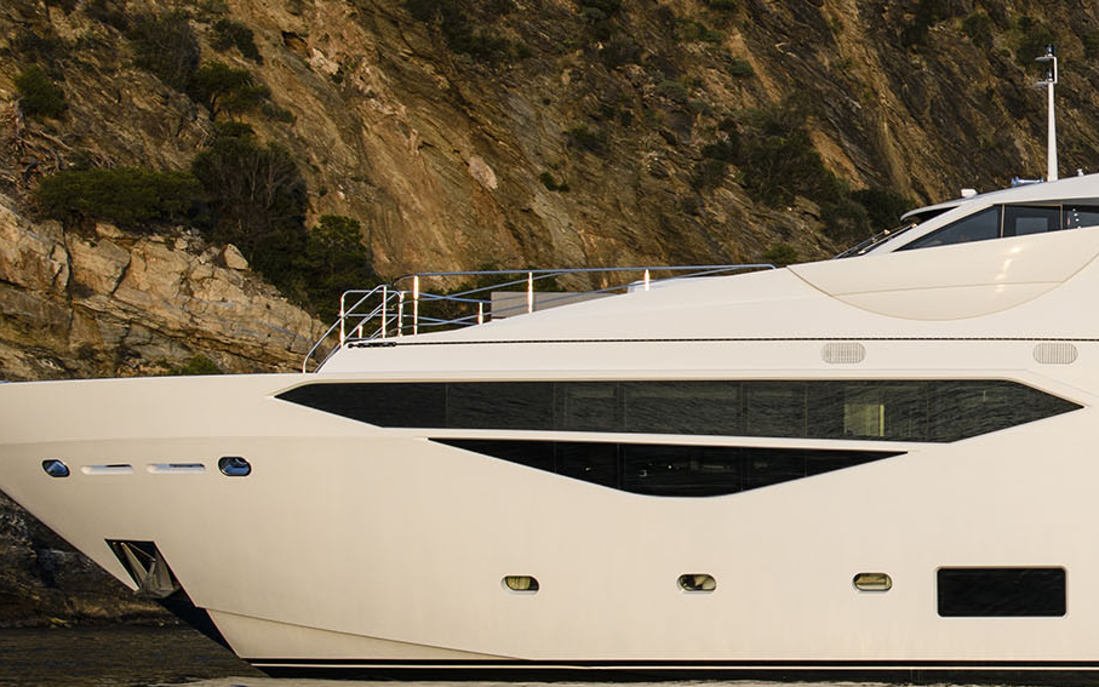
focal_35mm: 118
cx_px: 1358
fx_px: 3534
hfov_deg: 16.8
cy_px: 339
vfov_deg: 11.1
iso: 200
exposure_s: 1/250
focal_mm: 35
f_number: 7.1
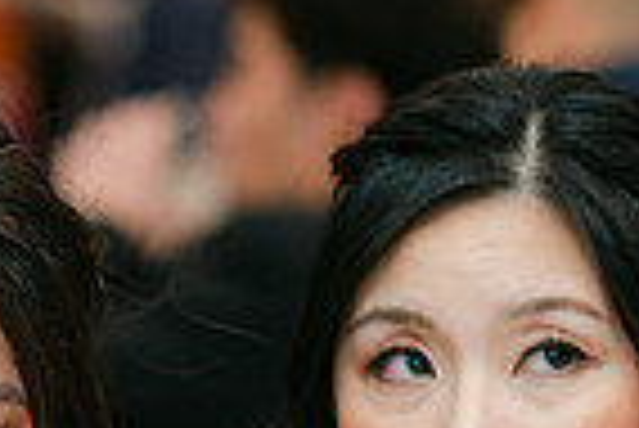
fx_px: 6148
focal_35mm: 346
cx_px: -279
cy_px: 595
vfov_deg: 4.0
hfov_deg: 5.9
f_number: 2
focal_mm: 85
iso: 320
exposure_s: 1/125
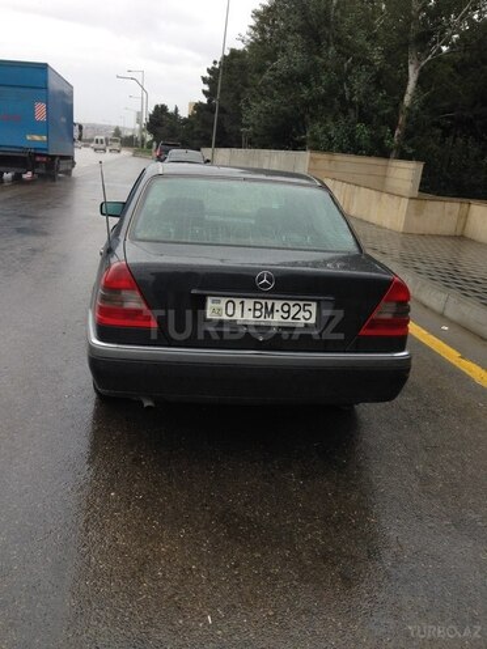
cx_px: 244
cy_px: 324
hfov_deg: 42.9
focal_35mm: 33
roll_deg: -6.1
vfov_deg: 55.4
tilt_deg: -14.7
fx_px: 619
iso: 50
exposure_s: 1/306
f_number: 2.4
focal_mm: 4.12
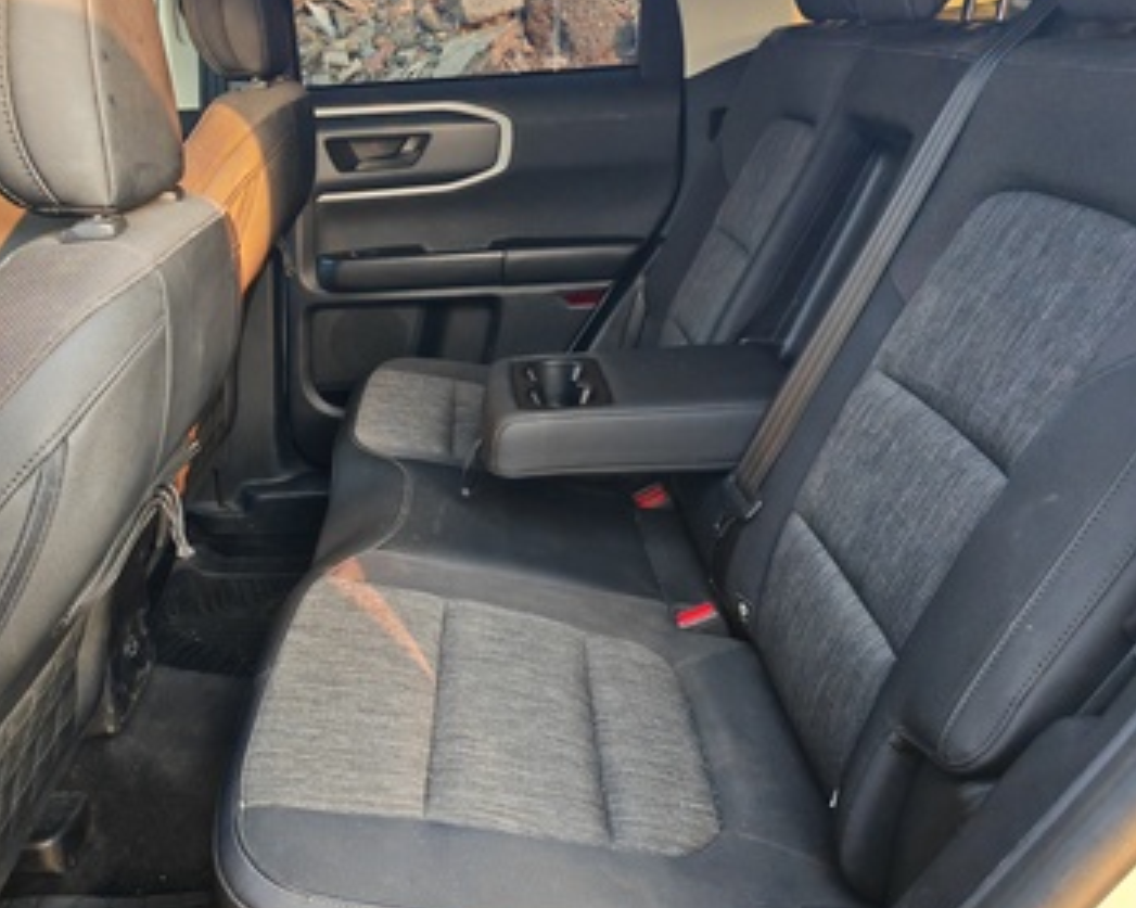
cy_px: 408
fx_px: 1076
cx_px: 477
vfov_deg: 45.7
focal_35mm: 32
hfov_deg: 55.4
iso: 320
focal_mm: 5.3
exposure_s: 1/100
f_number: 1.9
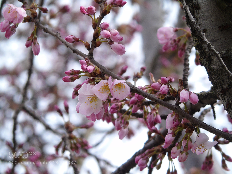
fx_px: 2433
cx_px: 116
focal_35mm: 363
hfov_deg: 5.5
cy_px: 87
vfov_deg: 4.1
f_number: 5.3
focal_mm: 65
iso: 80
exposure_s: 1/160
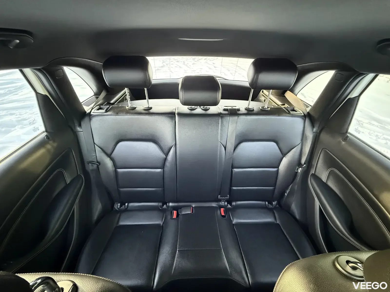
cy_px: 146
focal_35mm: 14
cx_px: 195
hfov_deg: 102.1
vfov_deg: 85.7
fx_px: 158
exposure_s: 1/54
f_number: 2.2
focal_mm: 2.22
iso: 1250
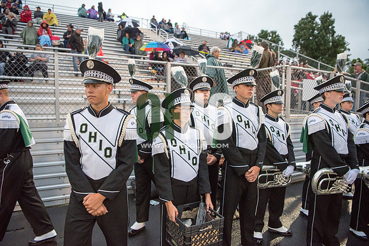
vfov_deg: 53.2
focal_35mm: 24
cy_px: 123
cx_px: 184
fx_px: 246
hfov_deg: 73.7
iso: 2000
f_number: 3.2
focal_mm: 24
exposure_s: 1/800
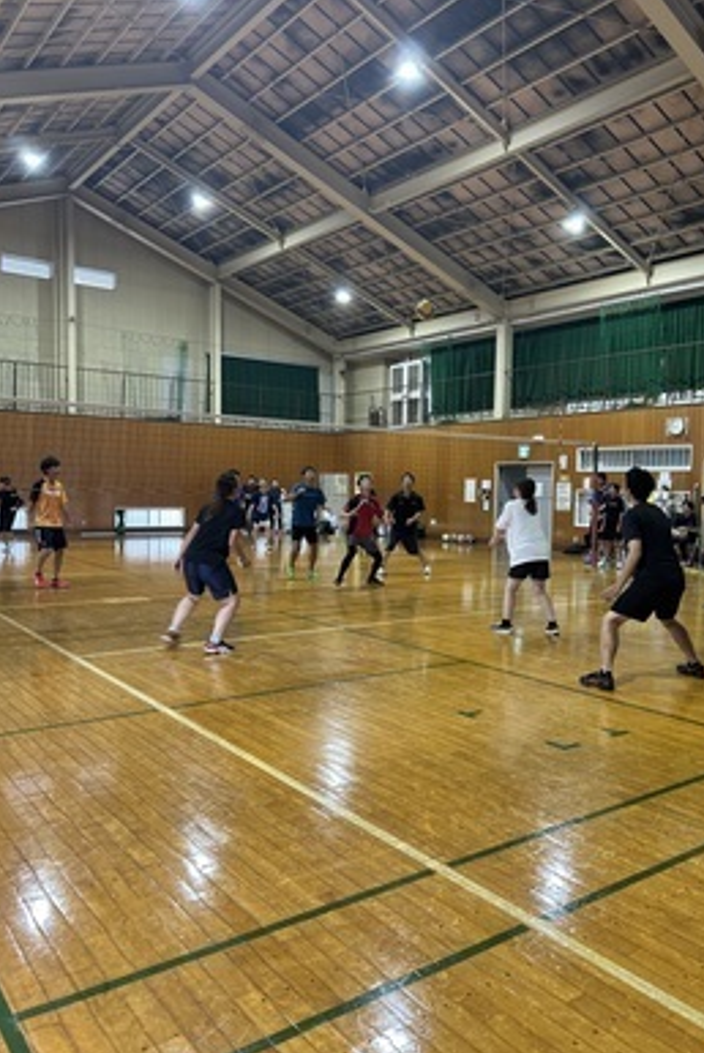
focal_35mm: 28
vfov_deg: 65.4
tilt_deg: -2.6
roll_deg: -2.0
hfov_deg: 46.3
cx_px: 404
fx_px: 820
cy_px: 526
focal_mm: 5.7
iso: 125
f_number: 1.5
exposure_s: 1/50
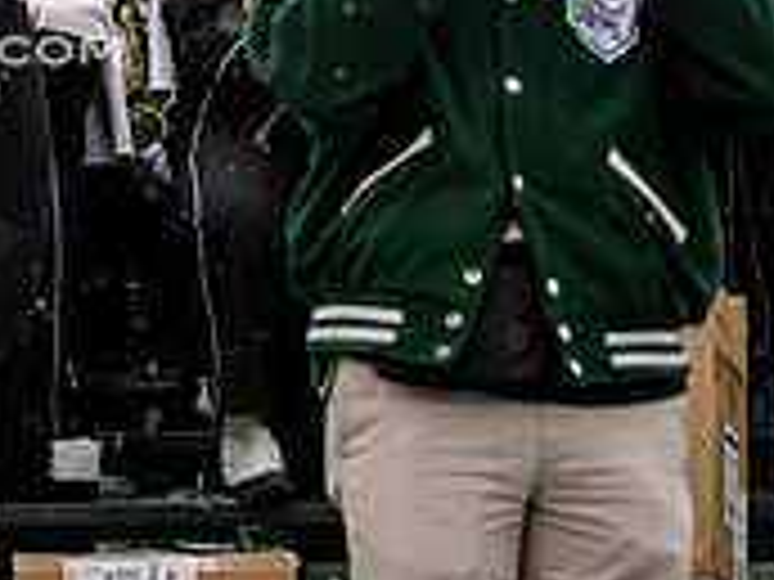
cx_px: -189
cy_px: -110
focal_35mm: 149
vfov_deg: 9.8
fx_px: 3332
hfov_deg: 12.9
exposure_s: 1/500
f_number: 2.8
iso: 160
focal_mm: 46
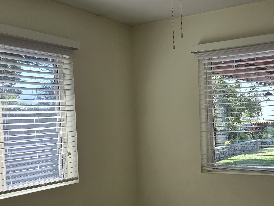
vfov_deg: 32.6
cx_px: 214
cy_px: 137
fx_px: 348
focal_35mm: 44
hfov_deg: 41.4
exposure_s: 1/410
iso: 25
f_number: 1.8
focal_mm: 5.4
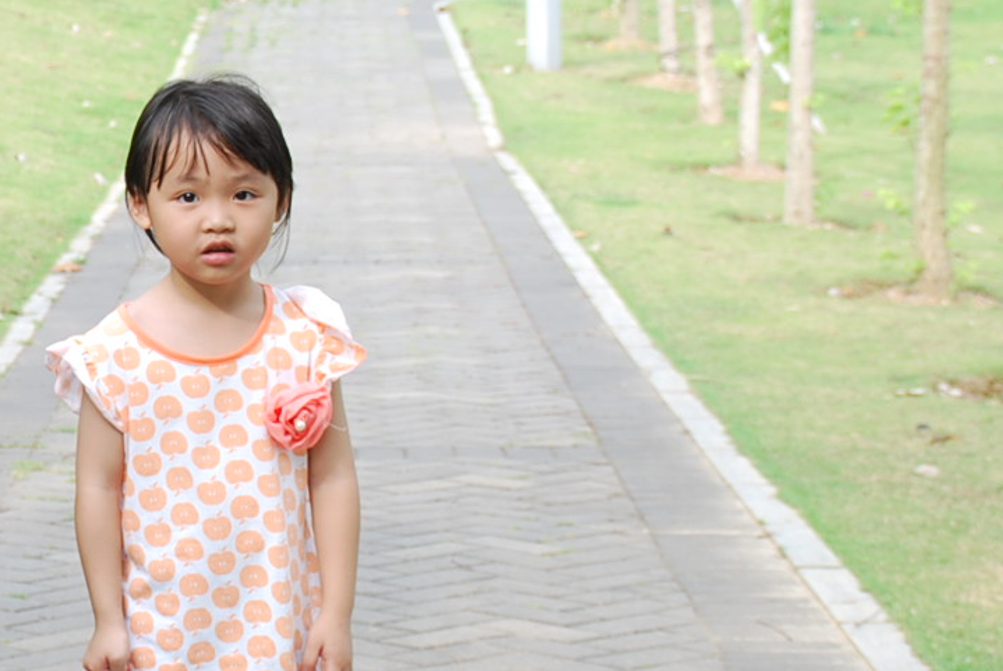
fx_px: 3942
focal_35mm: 141
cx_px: -142
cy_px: 328
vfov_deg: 9.7
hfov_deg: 14.1
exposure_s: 1/80
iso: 100
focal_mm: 35
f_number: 8
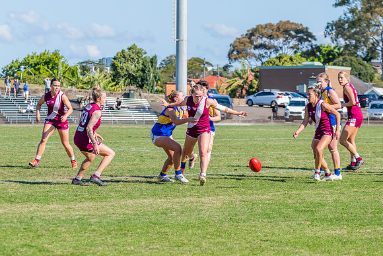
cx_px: 156
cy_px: 126
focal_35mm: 180
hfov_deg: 11.4
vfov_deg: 7.6
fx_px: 1912
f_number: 9
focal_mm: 150
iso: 800
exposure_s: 1/1600
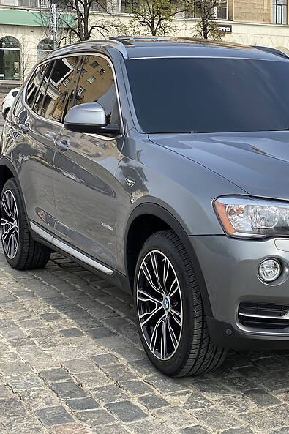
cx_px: 252
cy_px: 217
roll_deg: -0.8
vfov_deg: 27.7
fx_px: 879
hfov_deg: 18.4
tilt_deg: -7.1
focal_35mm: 73
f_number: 2
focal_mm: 6
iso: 20
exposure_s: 1/607
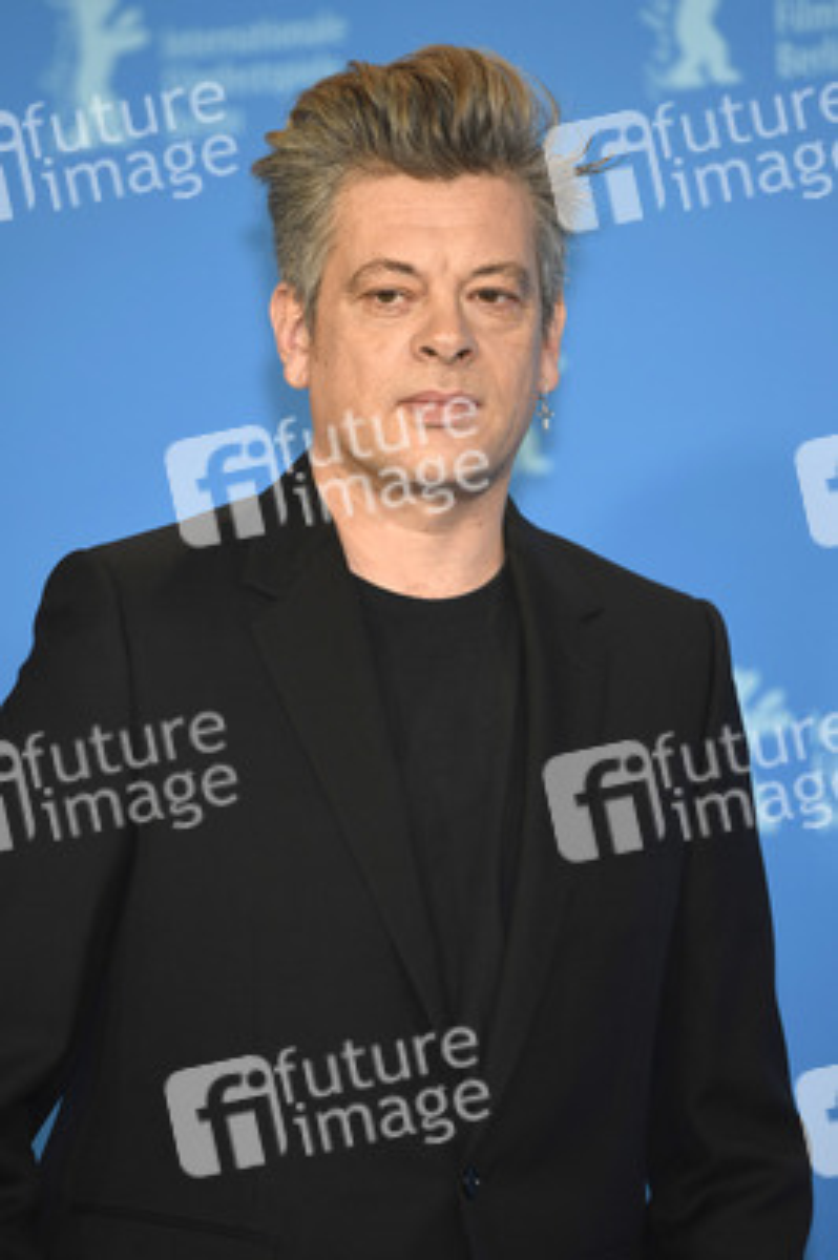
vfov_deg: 10.3
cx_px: 419
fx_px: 6995
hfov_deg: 6.9
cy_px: 630
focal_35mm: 200
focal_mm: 200
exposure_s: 1/400
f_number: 3.5
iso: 640
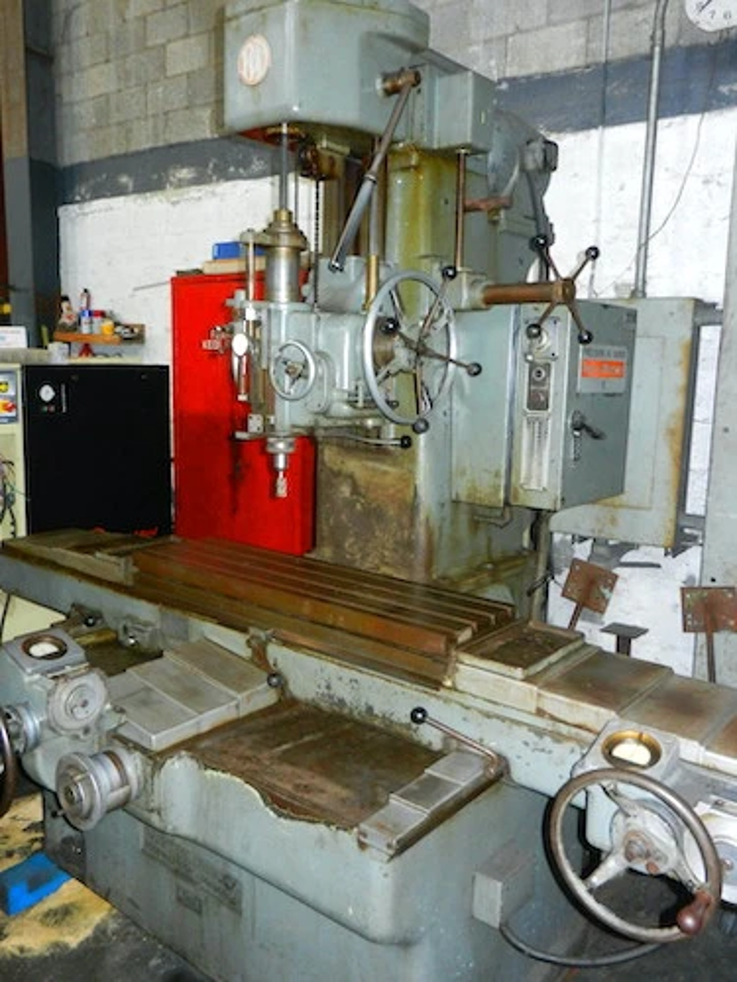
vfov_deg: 61.7
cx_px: 368
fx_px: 823
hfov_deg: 48.2
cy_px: 491
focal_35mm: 29
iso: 640
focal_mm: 5.1
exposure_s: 1/30
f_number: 3.6
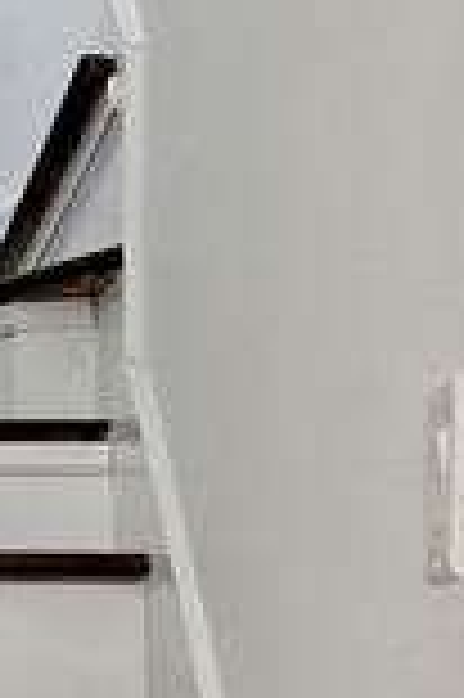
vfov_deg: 16.0
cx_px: -297
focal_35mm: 128
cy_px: 459
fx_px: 2478
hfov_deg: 10.2
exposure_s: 1/10
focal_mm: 11
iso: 220
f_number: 5
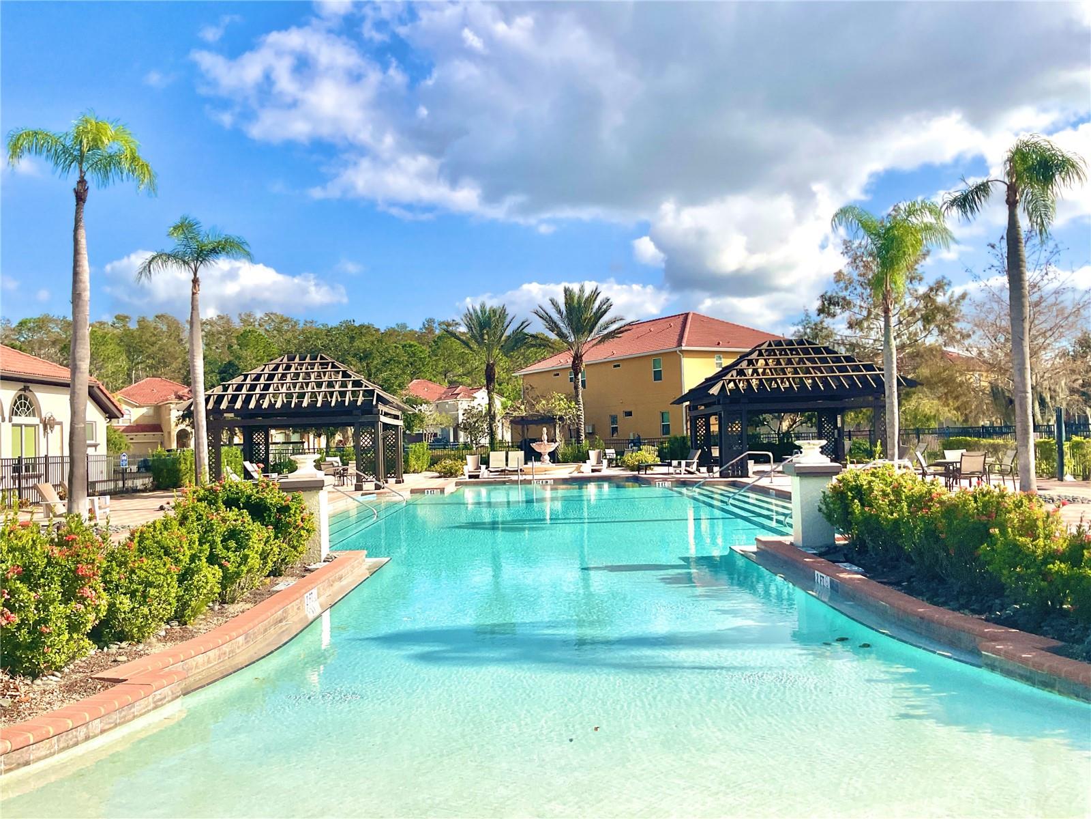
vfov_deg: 48.2
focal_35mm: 29
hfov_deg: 61.7
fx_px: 914
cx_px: 546
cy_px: 410
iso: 20
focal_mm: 3
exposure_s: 1/2959
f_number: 1.8
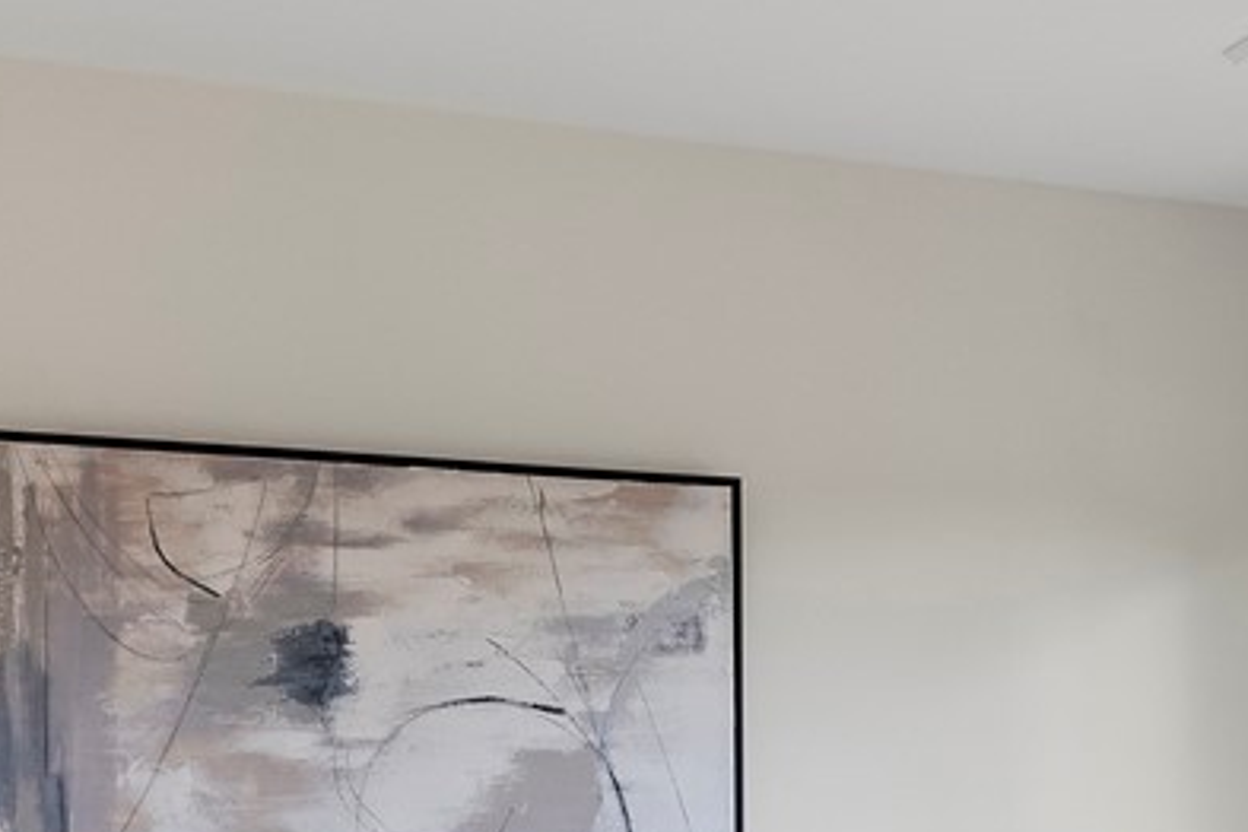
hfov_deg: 29.2
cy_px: 962
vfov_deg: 18.8
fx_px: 2392
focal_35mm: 69
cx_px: 735
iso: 800
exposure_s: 1/8
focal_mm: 25
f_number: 8
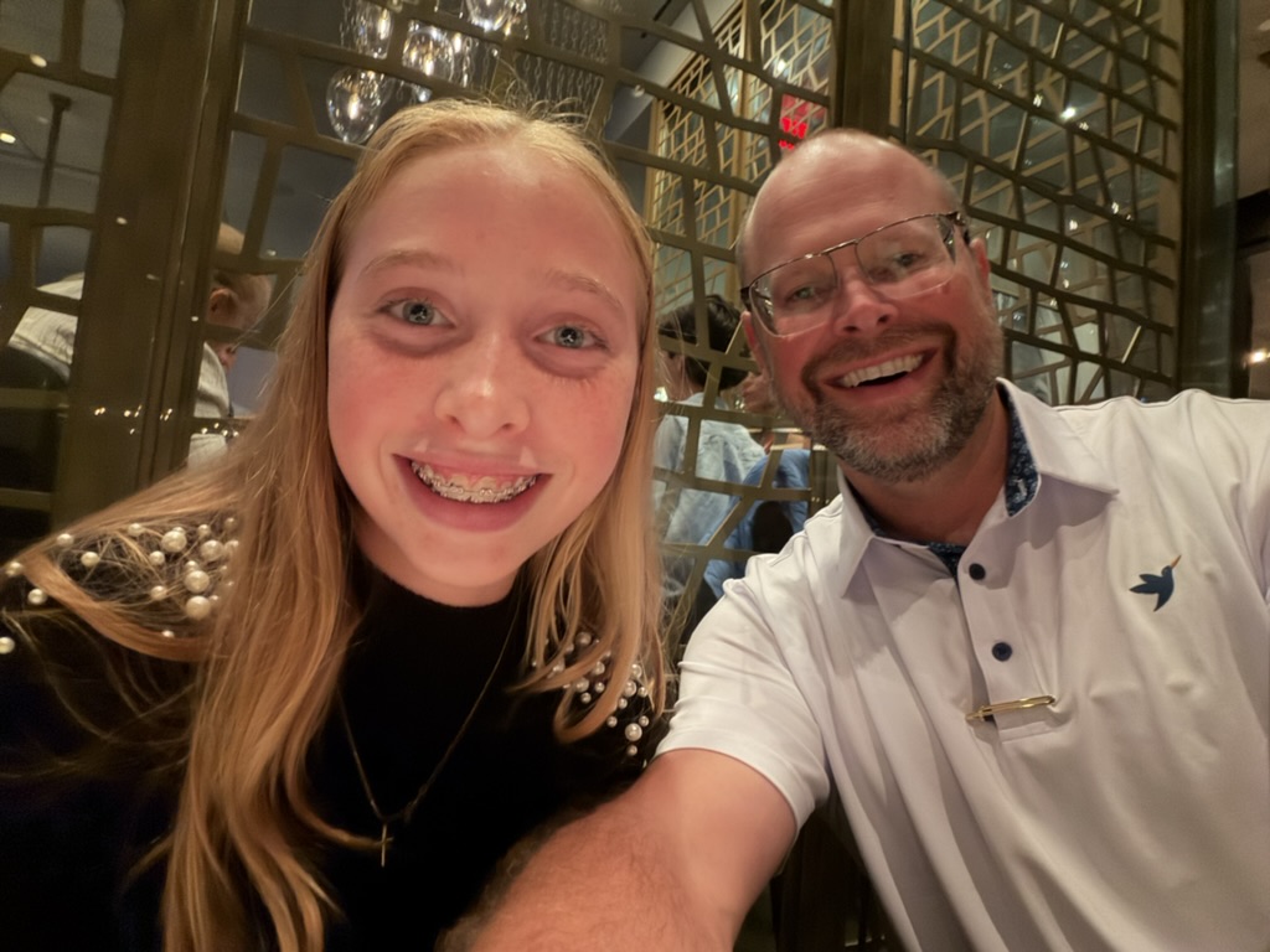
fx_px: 734
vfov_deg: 66.0
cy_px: 476
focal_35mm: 20
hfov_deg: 81.7
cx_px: 635
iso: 1000
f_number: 1.9
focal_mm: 2.71
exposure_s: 1/15
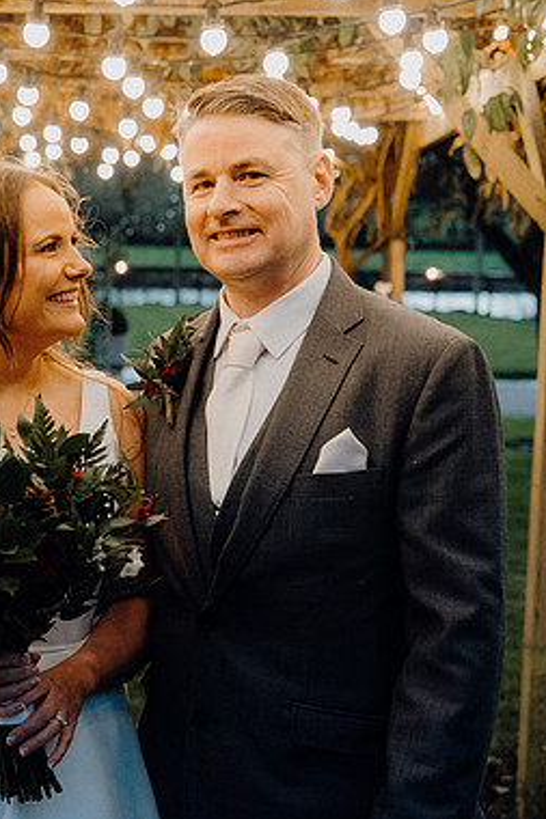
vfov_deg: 34.5
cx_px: 136
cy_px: 406
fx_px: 1321
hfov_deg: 23.1
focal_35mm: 58
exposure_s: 1/160
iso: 5000
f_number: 3.5
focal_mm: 38
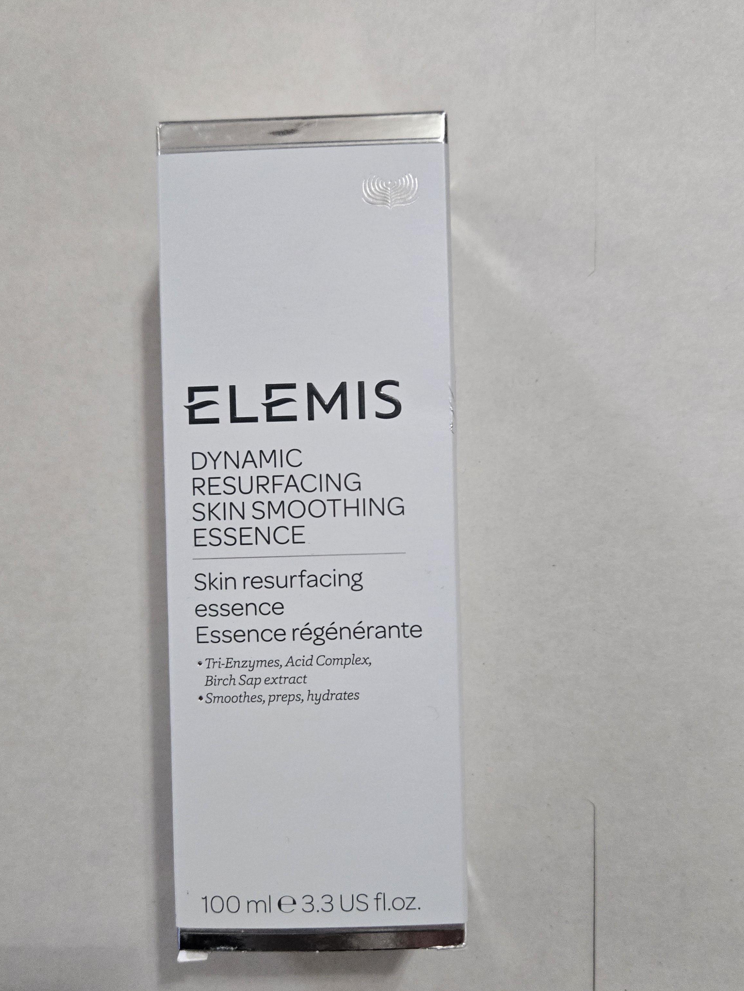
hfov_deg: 46.8
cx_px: 386
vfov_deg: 59.8
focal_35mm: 30
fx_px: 860
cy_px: 545
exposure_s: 1/120
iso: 800
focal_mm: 5.4
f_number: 1.8
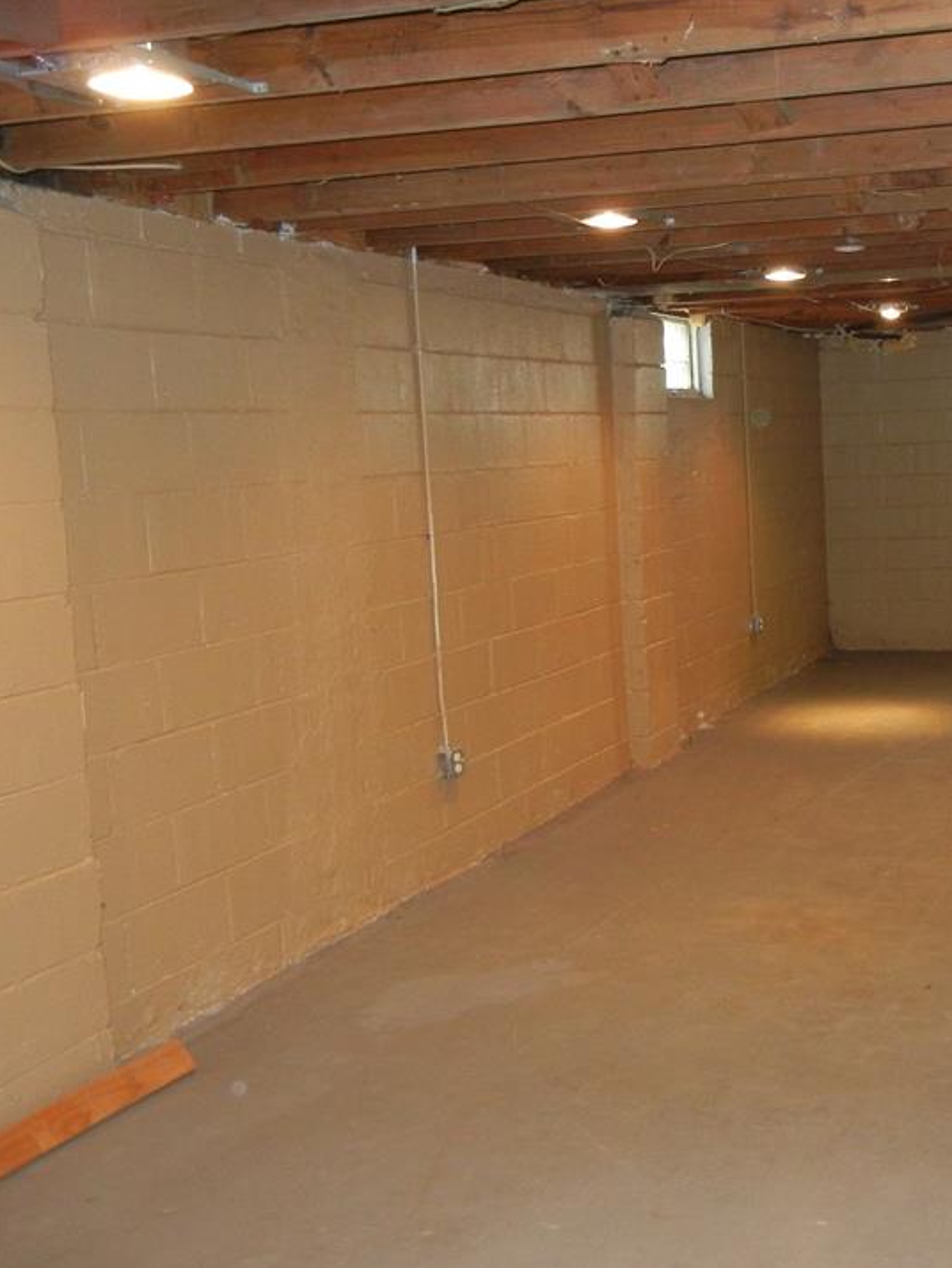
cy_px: 668
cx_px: 789
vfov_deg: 43.8
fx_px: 1576
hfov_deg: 32.5
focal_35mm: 43
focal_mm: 5.4
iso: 523
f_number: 3.5
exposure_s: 1/30
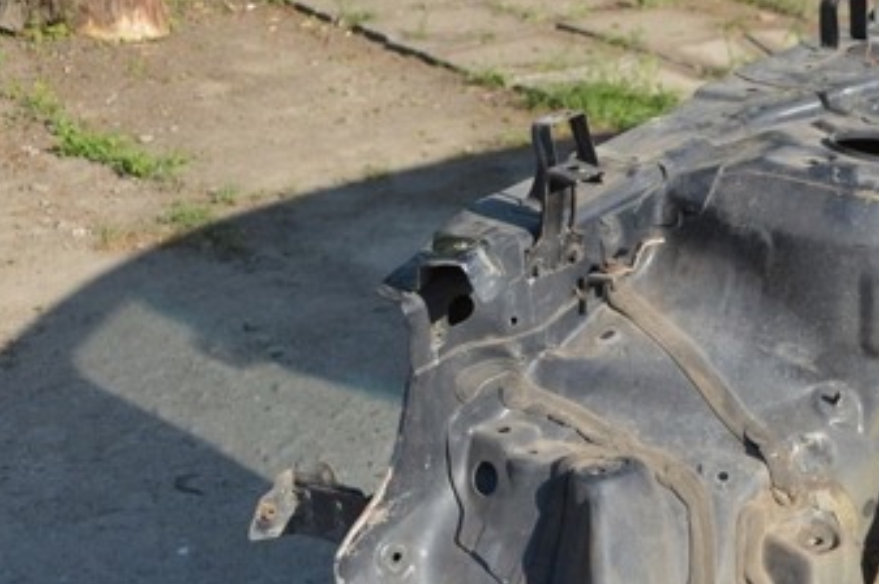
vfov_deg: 17.5
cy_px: 494
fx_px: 1877
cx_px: 746
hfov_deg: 25.7
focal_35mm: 77
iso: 100
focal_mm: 27
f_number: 7.1
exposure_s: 1/200
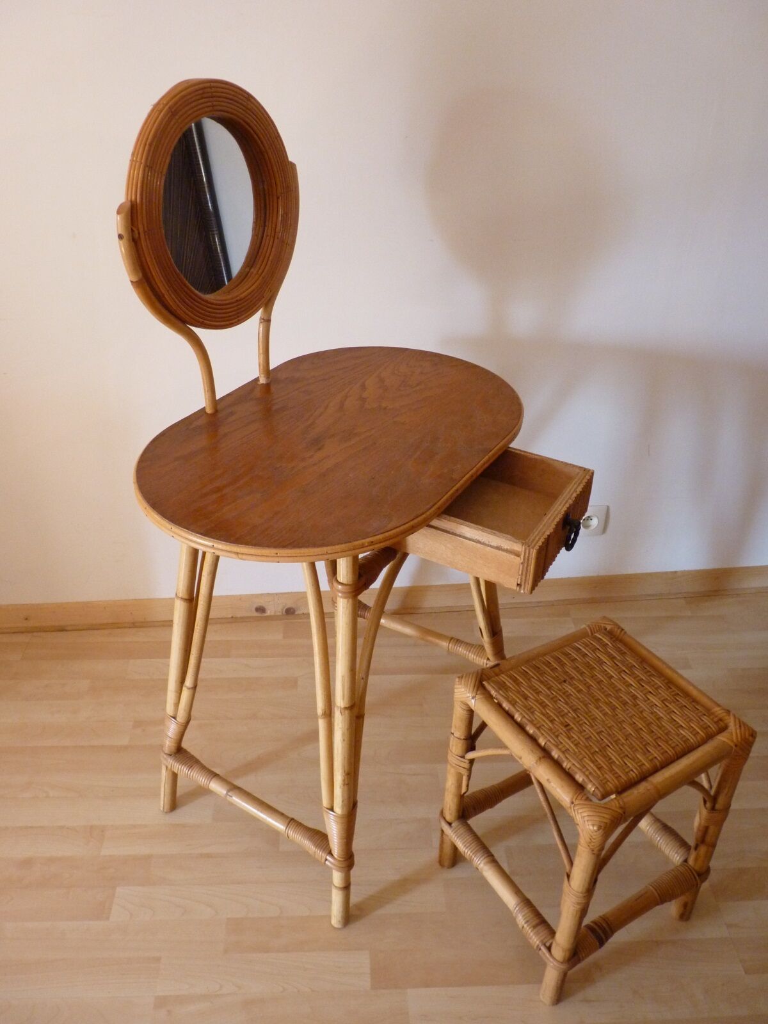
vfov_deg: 61.7
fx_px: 858
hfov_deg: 48.2
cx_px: 384
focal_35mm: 29
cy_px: 512
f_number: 3
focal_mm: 5.2
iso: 400
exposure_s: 1/30
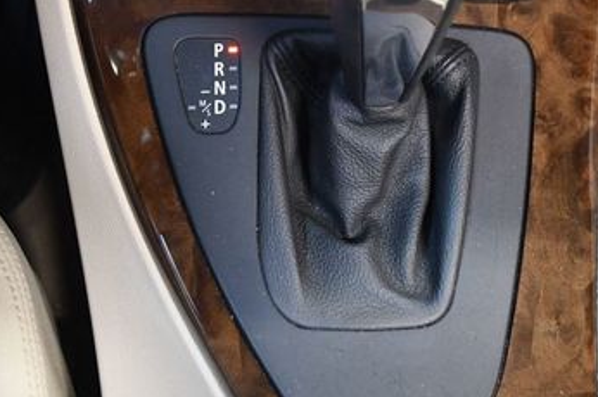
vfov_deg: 26.8
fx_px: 830
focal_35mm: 50
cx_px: 353
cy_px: 133
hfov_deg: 39.5
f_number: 3.5
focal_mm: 18
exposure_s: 1/60
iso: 3600
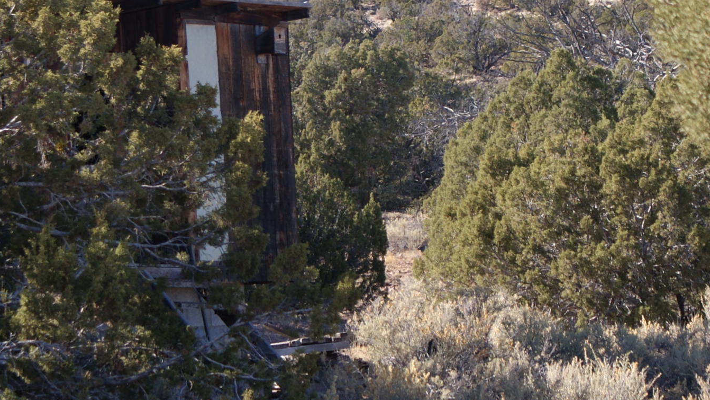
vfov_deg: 5.8
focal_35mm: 211
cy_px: 159
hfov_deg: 10.2
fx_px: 3973
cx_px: 352
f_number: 7.1
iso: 100
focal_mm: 60
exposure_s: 1/125
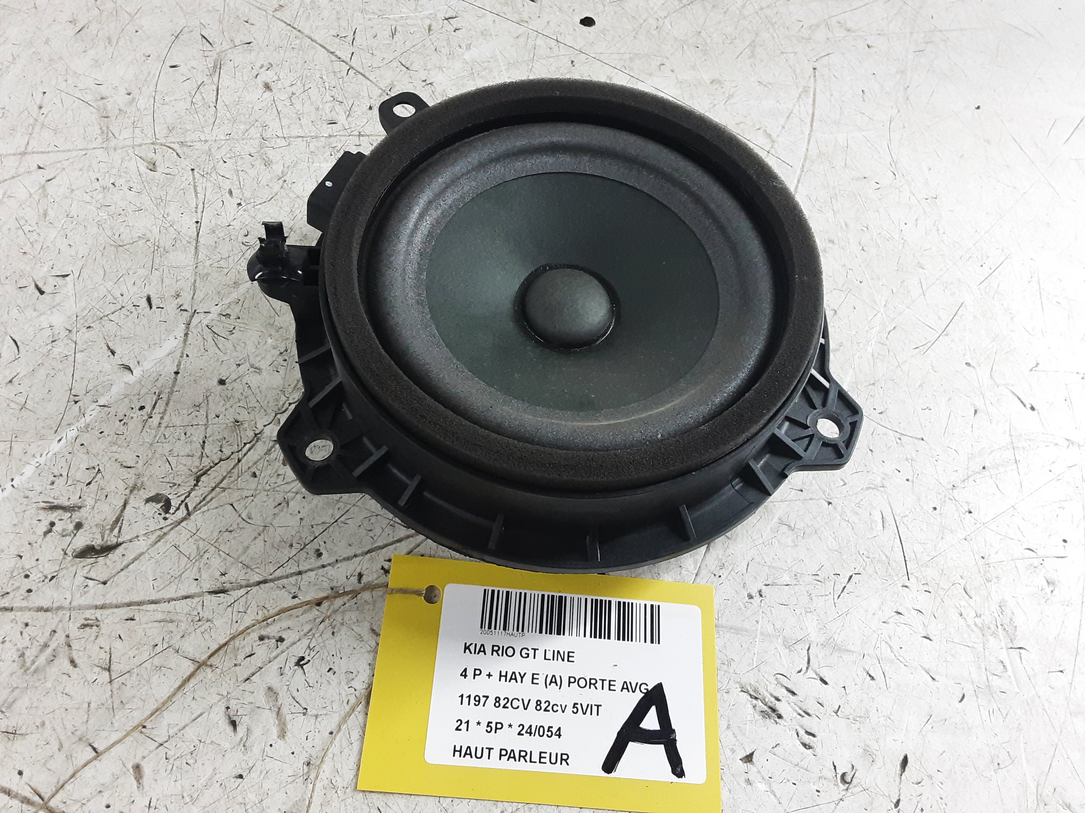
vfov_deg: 51.4
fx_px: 846
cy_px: 406
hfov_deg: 65.3
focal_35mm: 27
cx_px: 542
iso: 200
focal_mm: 2.91
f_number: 1.9
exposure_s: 1/50
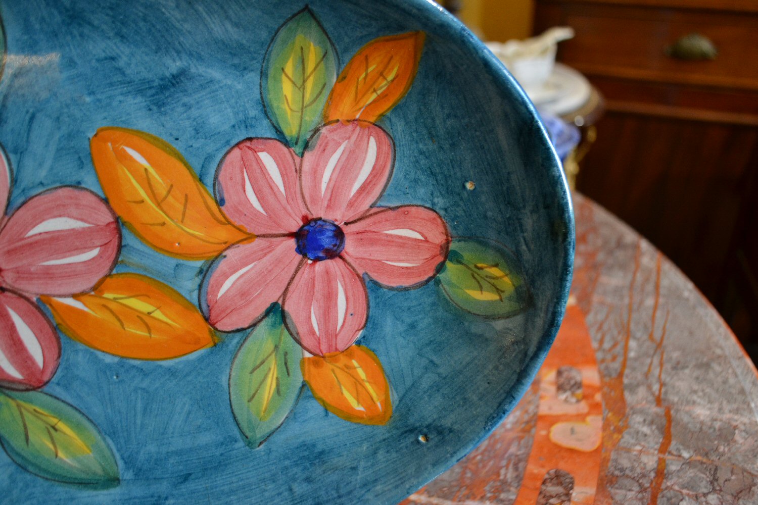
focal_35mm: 33
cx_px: 379
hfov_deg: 57.2
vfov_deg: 40.0
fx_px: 695
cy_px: 252
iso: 900
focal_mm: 22
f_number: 3.8
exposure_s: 1/60
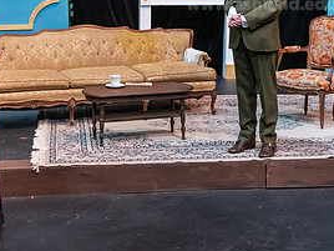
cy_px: 31
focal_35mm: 79
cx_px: 130
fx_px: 762
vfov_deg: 18.4
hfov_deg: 24.7
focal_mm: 38
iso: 3200
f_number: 3.2
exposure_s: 1/200
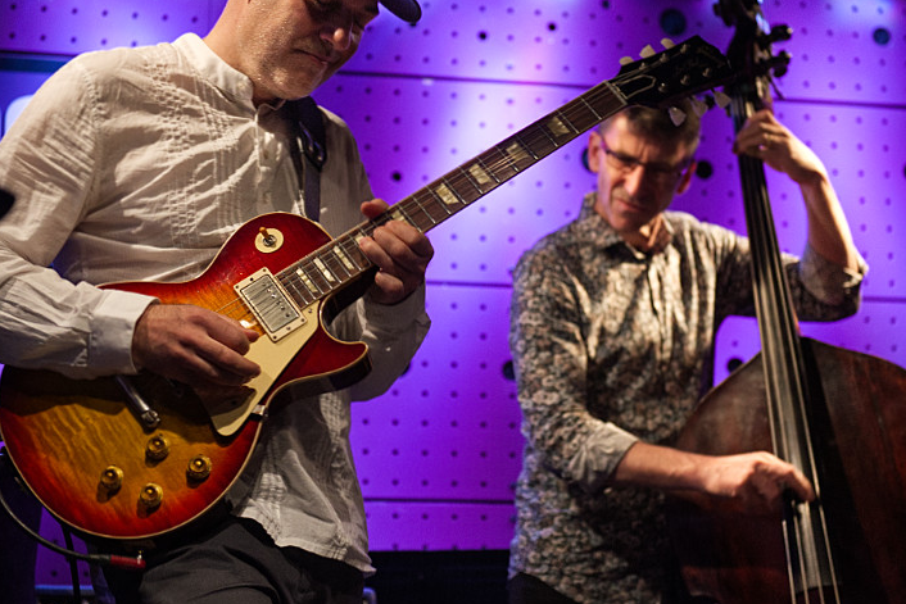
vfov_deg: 20.0
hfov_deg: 29.6
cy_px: 299
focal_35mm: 68
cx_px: 511
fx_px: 1712
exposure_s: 1/160
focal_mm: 48
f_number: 2.8
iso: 1250
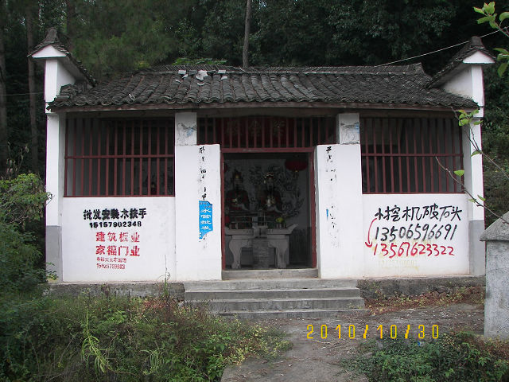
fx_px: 529
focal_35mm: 36
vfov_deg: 39.7
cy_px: 191
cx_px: 254
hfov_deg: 51.4
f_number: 2.8
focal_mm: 6
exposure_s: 1/250
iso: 50
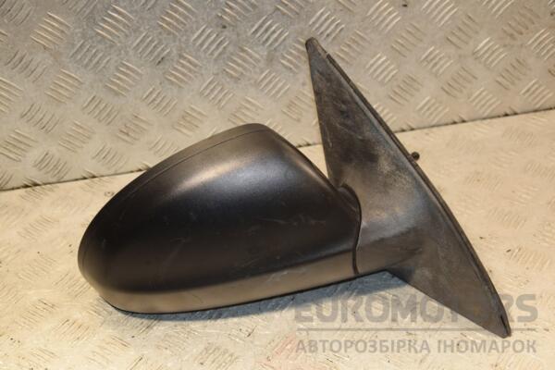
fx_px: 925
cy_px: 185
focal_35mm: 60
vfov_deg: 22.6
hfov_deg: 33.4
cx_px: 278
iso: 800
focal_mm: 40
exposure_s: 1/160
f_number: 4.8
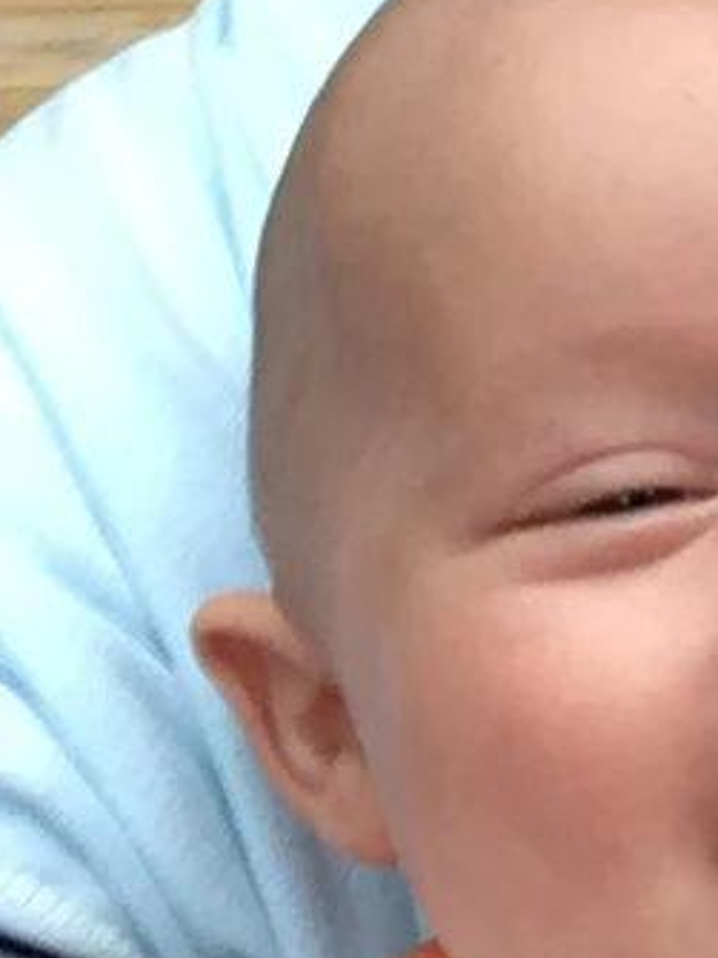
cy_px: -43
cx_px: 1153
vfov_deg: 19.0
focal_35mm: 100
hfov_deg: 13.7
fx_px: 2767
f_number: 2.4
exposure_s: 1/30
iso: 100
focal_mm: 2.15
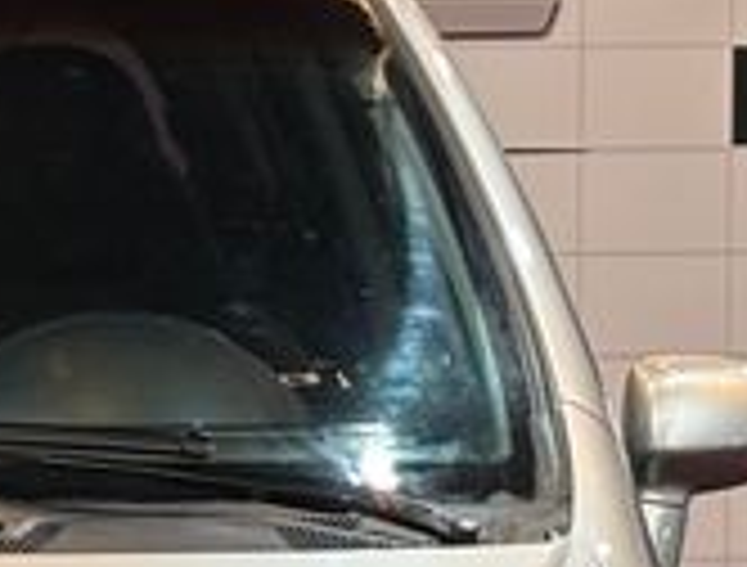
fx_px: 6459
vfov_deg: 5.0
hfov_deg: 6.6
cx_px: -236
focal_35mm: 298
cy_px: 490
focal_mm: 5.96
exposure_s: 1/60
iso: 40
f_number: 1.6
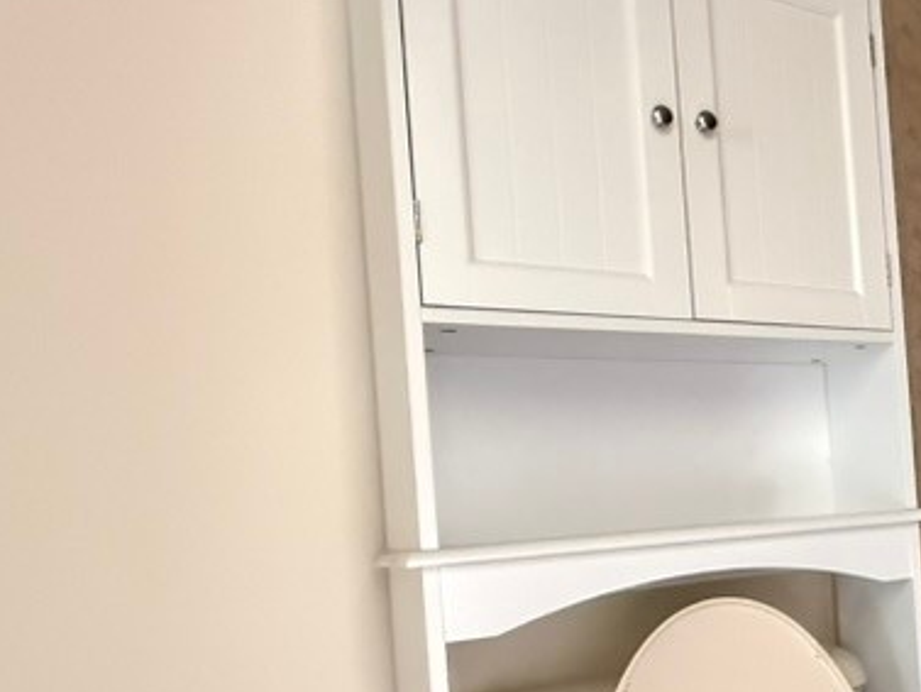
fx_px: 1011
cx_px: 1065
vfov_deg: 37.1
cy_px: 489
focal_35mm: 38
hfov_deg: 38.4
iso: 1250
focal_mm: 2.22
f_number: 2.2
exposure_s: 1/60
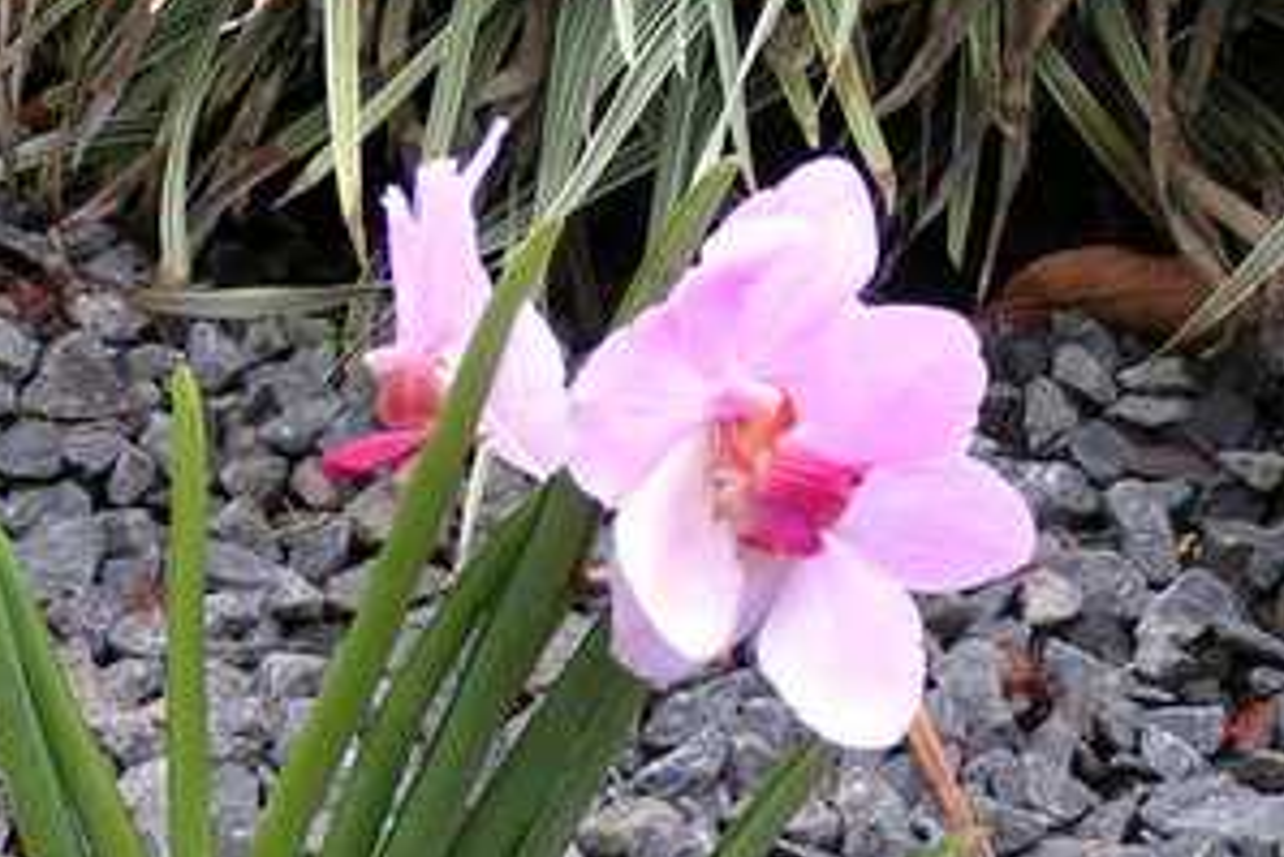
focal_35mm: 152
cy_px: 698
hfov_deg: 13.5
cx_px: 392
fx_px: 5424
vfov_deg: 9.0
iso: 50
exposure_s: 1/100
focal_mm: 10.5
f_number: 4
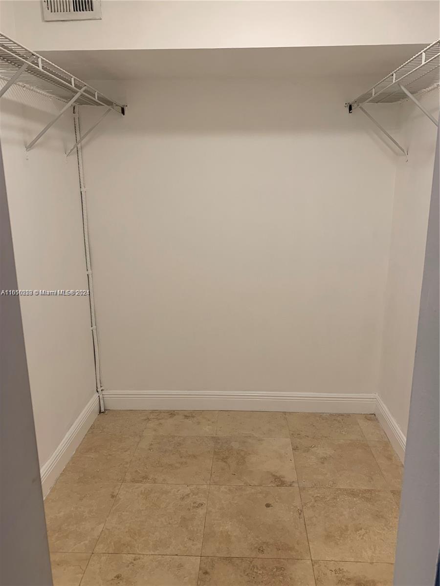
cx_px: 220
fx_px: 441
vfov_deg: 67.3
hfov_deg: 53.1
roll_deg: -0.4
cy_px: 293
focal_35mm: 26
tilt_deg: -12.9
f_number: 1.8
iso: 64
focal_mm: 4.25
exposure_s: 1/60
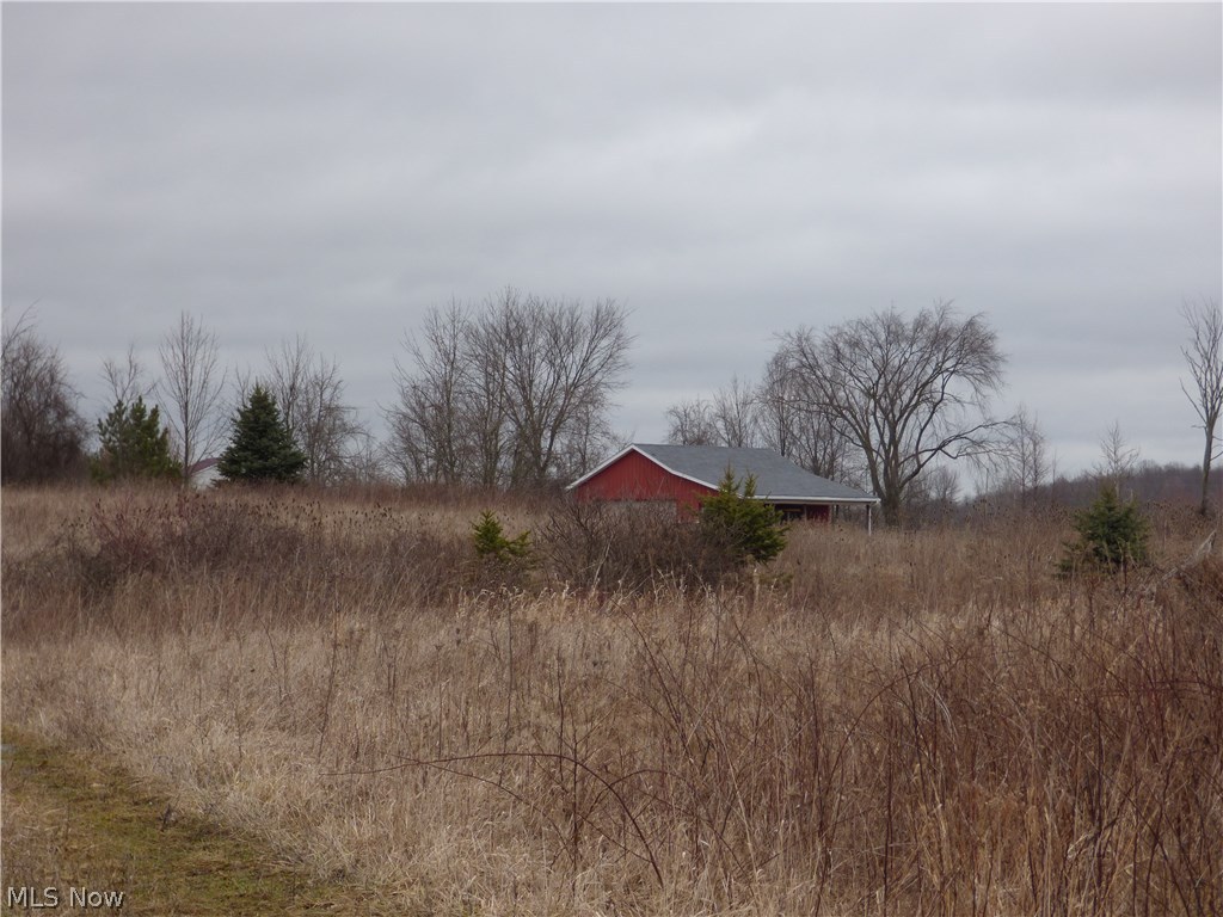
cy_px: 458
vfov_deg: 14.9
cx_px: 612
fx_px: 3498
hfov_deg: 19.8
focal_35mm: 99
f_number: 4.7
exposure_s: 1/250
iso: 100
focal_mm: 16.53
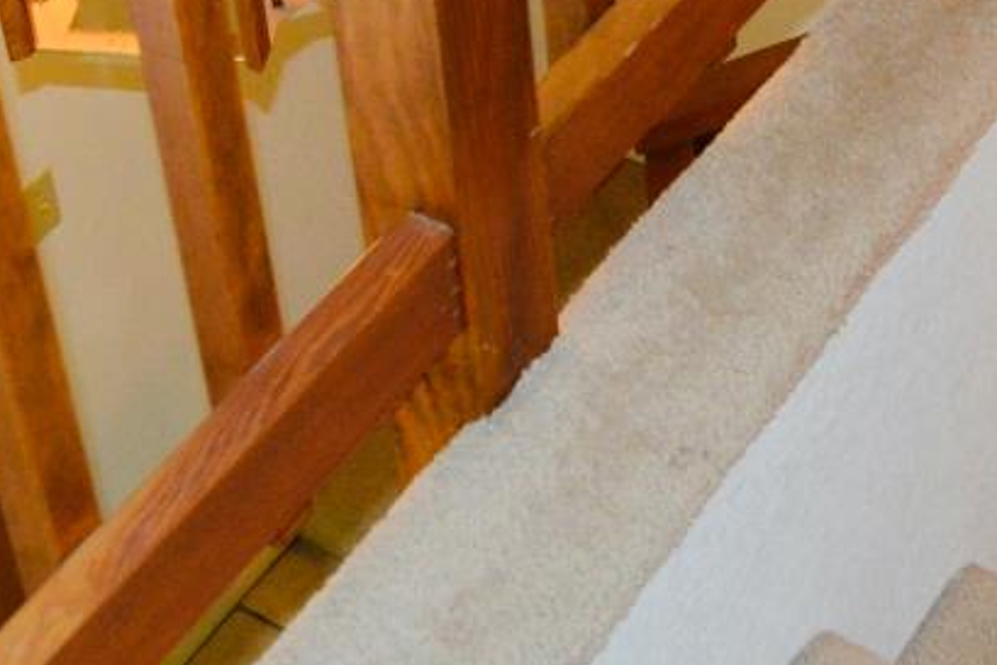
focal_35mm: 99
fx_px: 2743
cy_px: -202
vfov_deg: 13.3
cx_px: 819
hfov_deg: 20.3
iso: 1800
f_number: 3.5
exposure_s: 1/60
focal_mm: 18
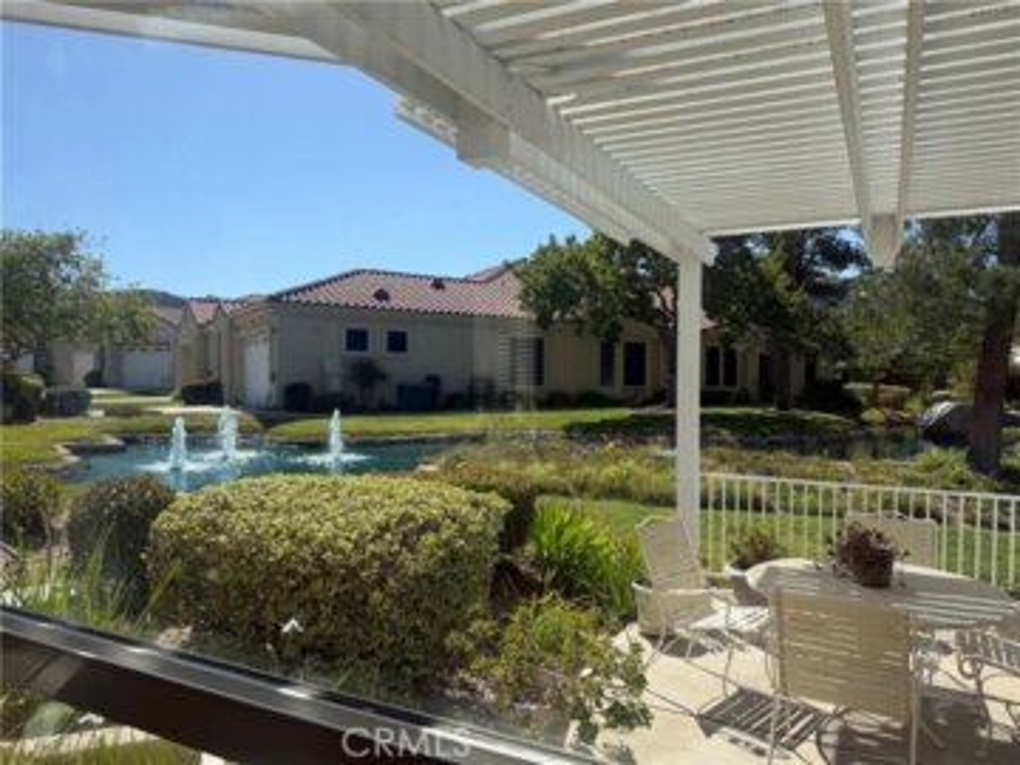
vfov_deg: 56.8
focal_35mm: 24
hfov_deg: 71.6
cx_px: 510
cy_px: 382
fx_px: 707
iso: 80
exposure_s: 1/4167
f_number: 1.78
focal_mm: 6.76
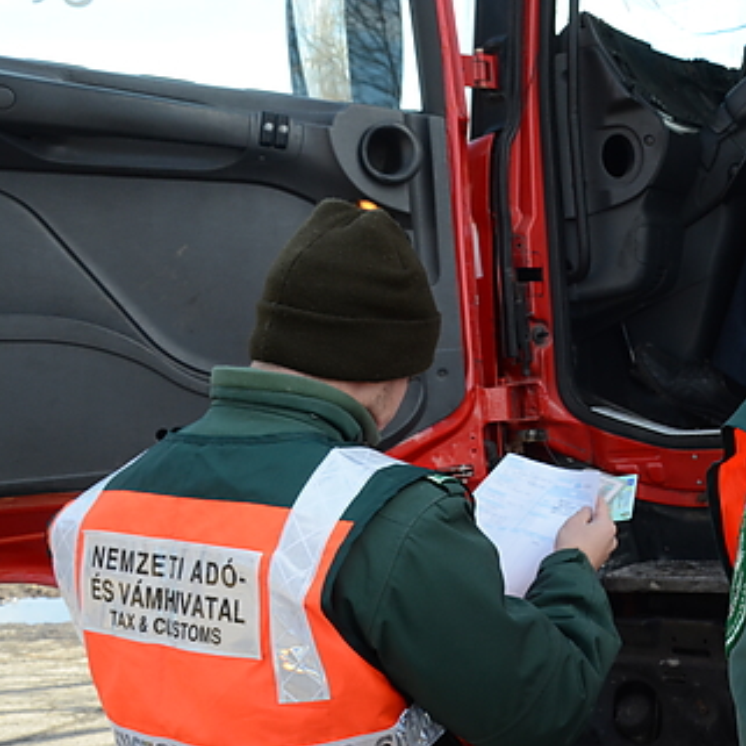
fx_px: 1338
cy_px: 345
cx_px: 758
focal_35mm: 55
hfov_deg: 29.0
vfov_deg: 31.1
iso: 500
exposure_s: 1/350
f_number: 6.7
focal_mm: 21
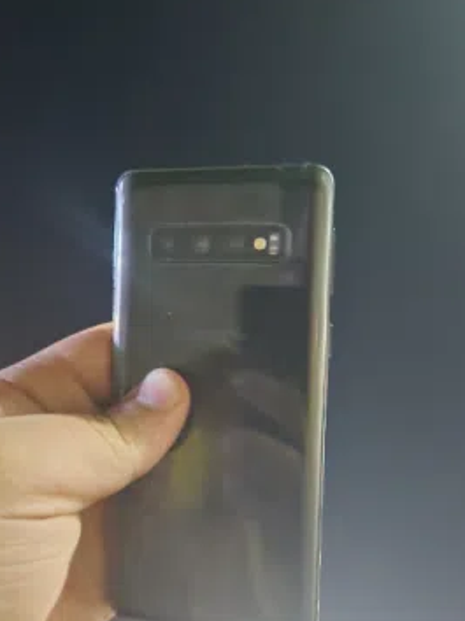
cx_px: 219
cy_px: 340
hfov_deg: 53.0
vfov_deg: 67.2
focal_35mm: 26
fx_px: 466
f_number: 1.8
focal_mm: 5.4
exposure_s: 1/9.99
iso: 1000
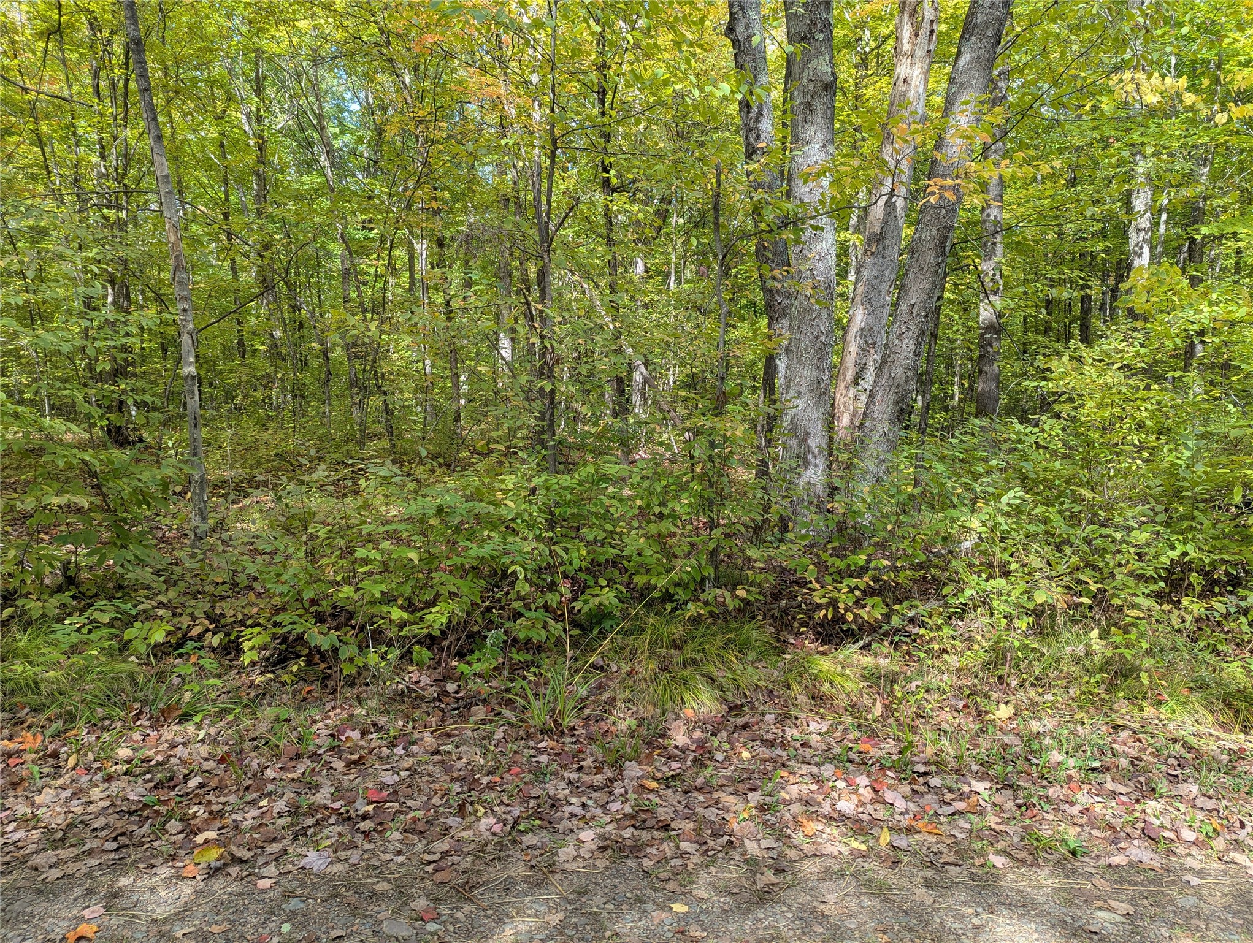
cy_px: 472
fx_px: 870
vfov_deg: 56.9
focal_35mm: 24
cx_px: 626
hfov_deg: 71.5
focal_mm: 6.81
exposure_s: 1/197
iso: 38
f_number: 1.85
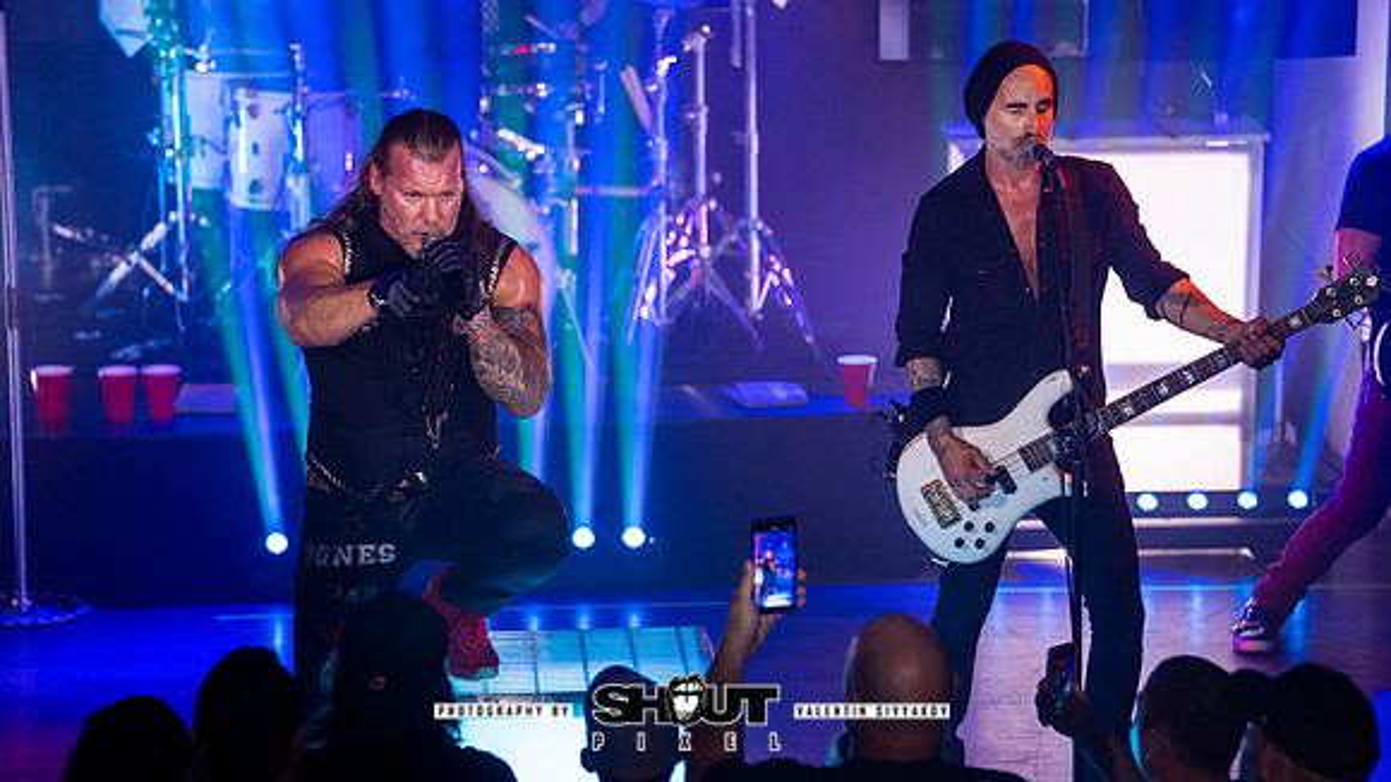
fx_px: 5661
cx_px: 750
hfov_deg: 14.0
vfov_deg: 7.9
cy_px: 399
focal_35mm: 154
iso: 1000
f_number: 2.8
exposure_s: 1/400
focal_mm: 134
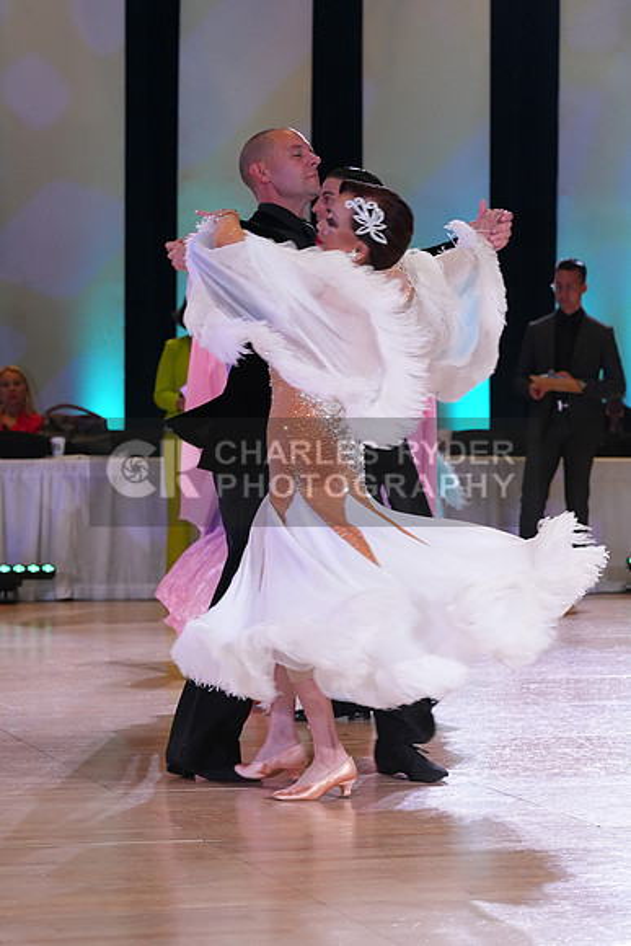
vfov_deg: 17.3
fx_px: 3100
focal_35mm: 118
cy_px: 473
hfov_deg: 11.6
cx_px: 316
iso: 3200
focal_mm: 118
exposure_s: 1/250
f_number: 6.3
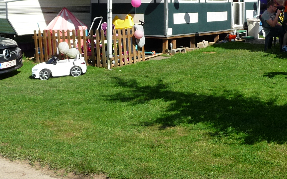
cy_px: 19
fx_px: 477
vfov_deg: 20.9
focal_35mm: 61
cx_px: 173
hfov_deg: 33.4
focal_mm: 4.7
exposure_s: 1/800
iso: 100
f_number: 3.3
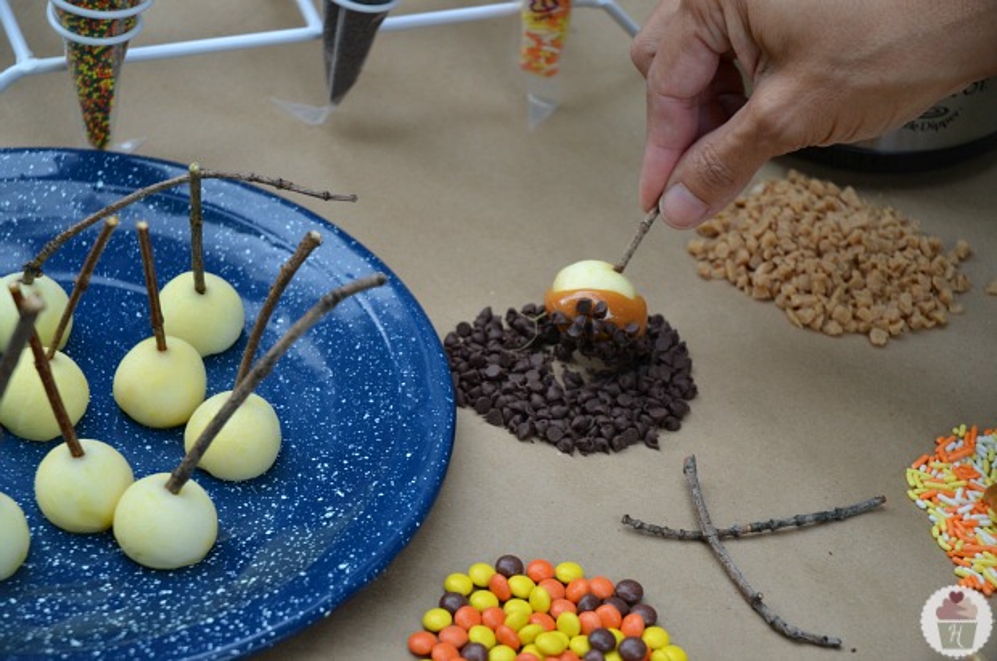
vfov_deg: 13.0
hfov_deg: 19.5
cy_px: 330
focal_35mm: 105
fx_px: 2903
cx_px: 498
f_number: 4.5
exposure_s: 1/250
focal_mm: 70
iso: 450
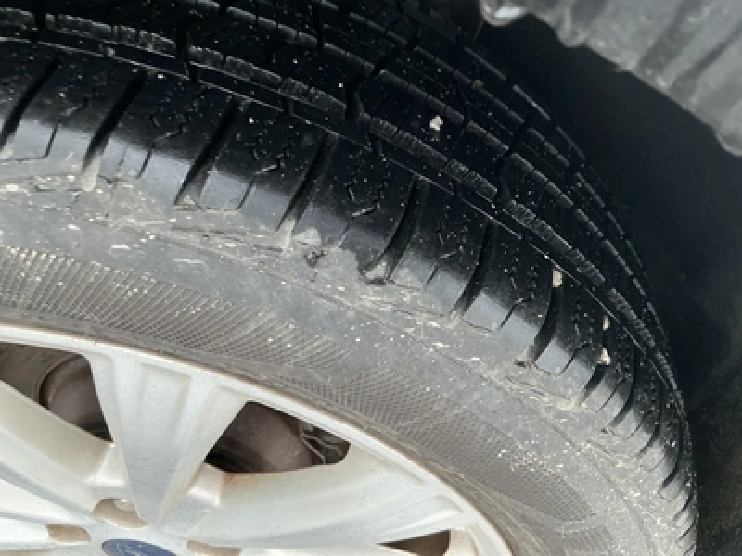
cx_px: 371
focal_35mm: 28
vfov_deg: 49.7
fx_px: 600
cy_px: 278
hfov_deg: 63.4
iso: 64
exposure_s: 1/73
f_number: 1.8
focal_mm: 3
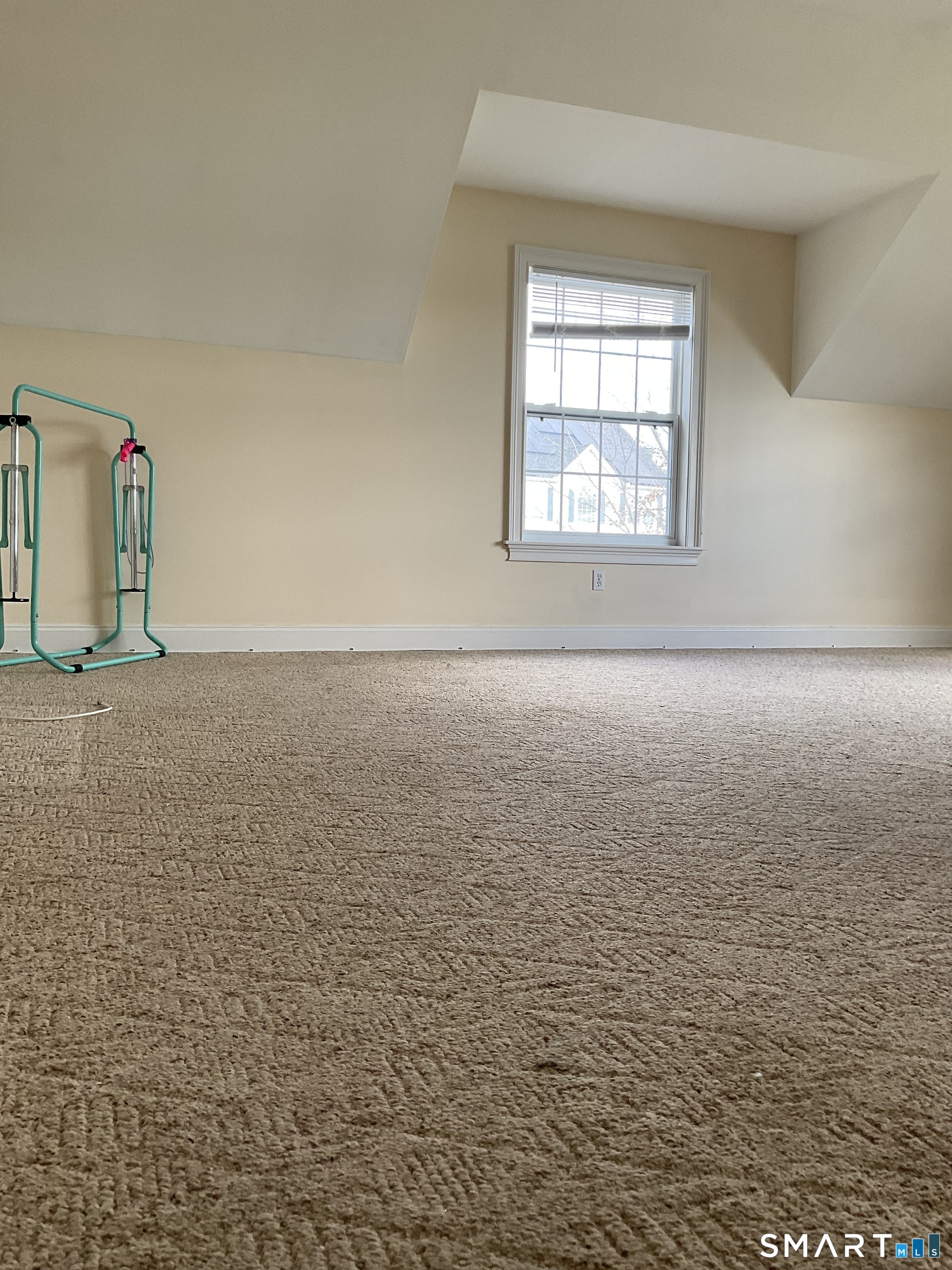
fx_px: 1063
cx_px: 476
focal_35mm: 29
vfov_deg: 61.7
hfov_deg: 48.2
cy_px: 635
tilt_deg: -2.9
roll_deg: -0.4
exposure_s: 1/122
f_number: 1.8
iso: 64
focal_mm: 3
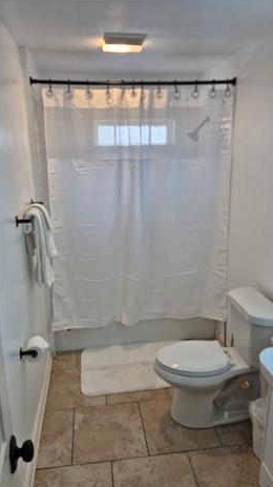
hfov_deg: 44.3
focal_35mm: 26
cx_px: 134
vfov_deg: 71.9
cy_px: 246
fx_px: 335
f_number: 1.8
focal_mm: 5.4
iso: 160
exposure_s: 1/120
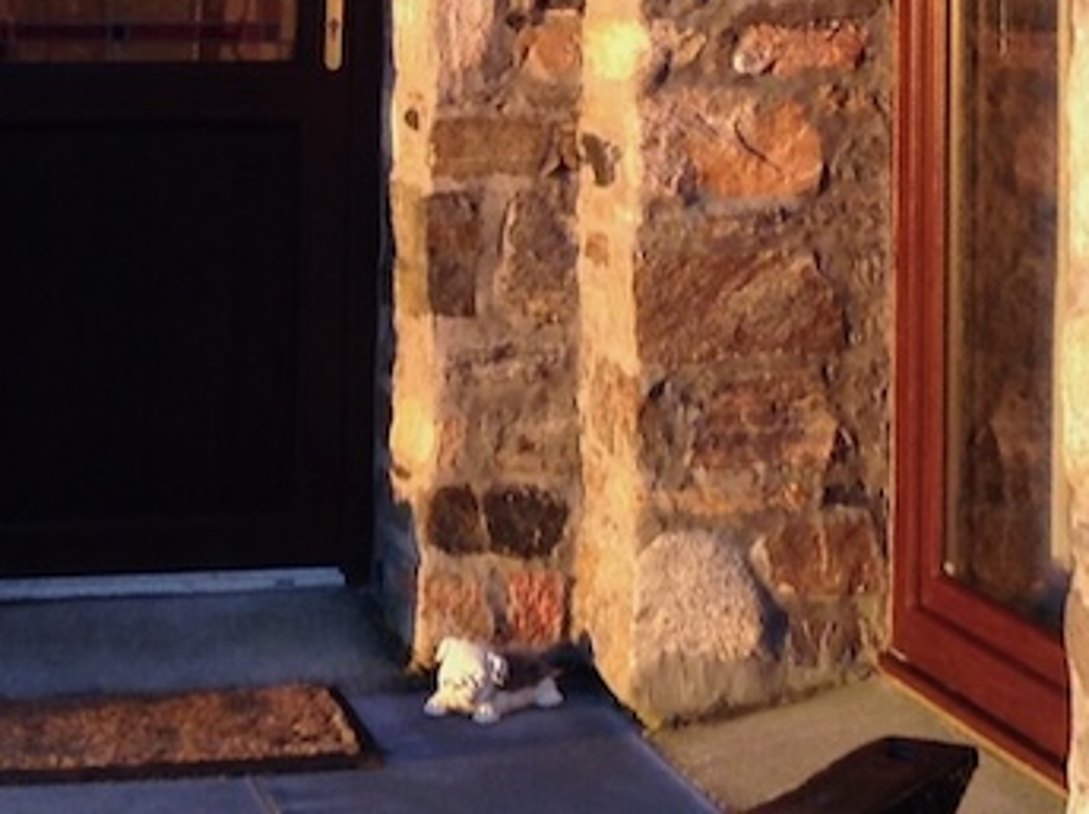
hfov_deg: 16.8
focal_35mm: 117
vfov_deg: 12.4
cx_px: 491
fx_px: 3676
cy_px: -125
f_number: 2.4
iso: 32
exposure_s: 1/30
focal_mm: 3.3
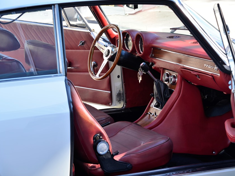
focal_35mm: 109
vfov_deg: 13.6
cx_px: 130
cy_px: 88
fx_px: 740
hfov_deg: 18.0
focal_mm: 100
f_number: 8
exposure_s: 1/50
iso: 250
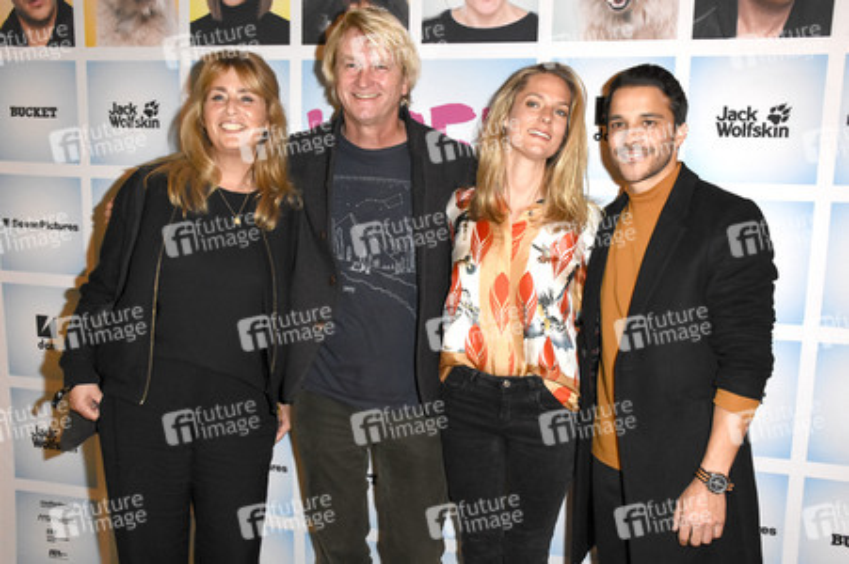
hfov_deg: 55.1
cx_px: 424
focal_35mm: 34
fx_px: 813
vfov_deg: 38.3
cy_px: 282
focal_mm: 23
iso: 3200
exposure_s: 1/160
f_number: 6.3
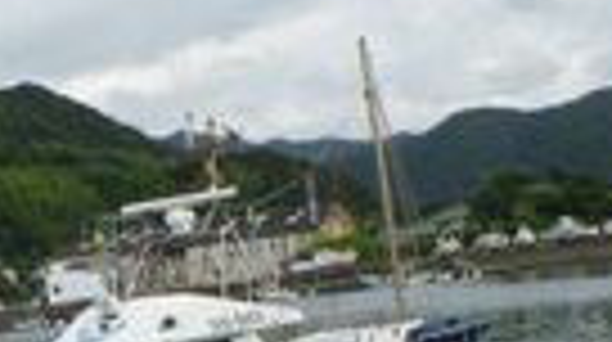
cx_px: 140
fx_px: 1458
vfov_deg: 12.9
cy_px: 459
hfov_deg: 23.4
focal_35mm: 90
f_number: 4.2
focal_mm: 5
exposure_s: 1/250
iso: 80
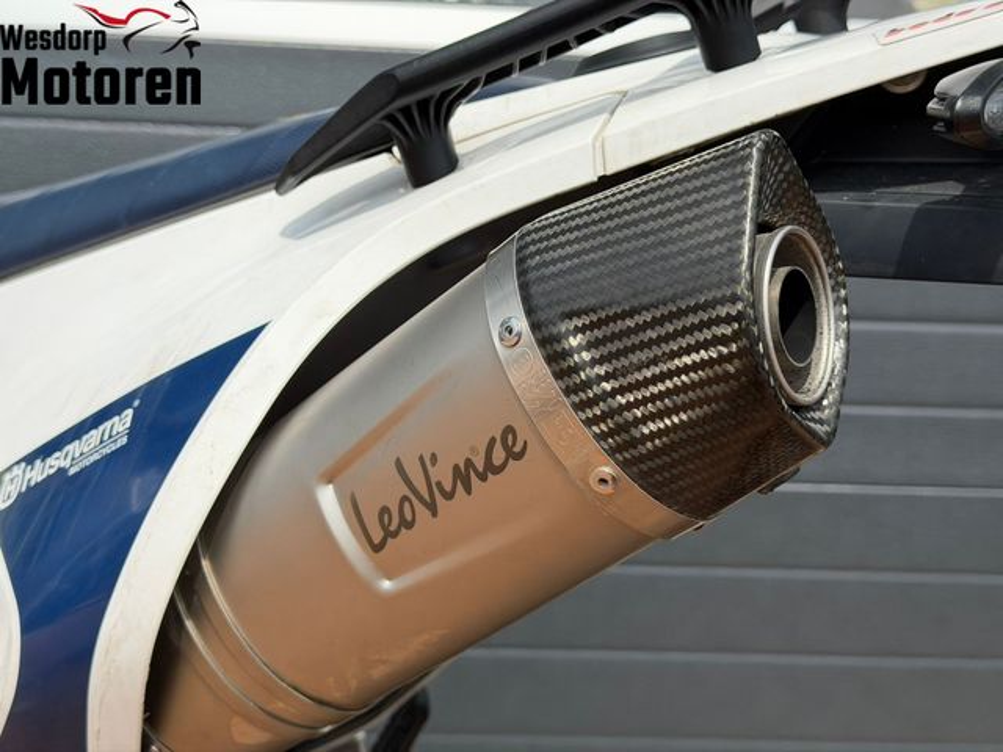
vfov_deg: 30.3
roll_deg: -1.4
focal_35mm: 48
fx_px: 1391
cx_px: 502
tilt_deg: -1.9
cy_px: 376
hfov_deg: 39.7
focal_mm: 6.76
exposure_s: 1/3704
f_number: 1.78
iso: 64
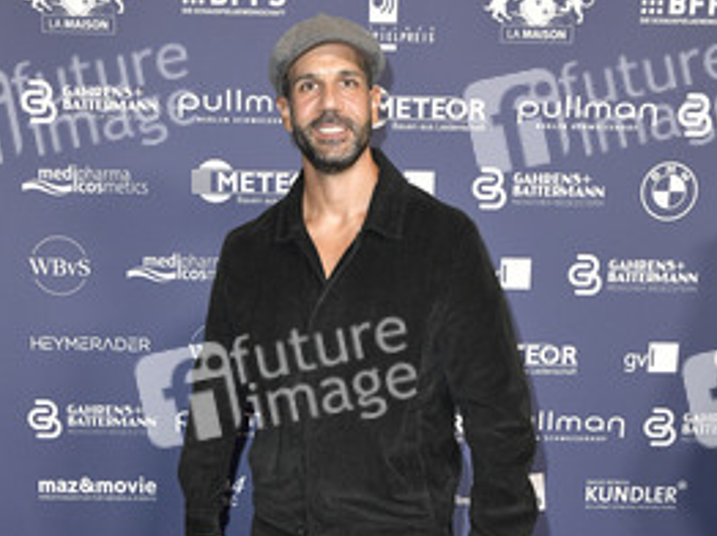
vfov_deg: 29.1
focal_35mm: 47
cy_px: 520
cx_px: 356
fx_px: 973
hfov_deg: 40.5
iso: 2000
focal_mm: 32
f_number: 6.3
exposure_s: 1/250
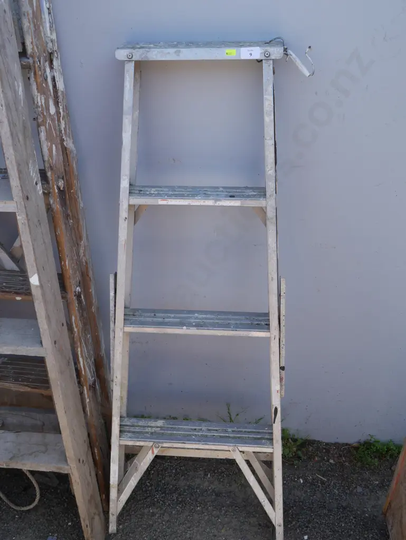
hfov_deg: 44.2
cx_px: 203
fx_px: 500
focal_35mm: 32
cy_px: 270
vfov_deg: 56.8
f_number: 5.6
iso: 200
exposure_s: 1/200
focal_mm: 16
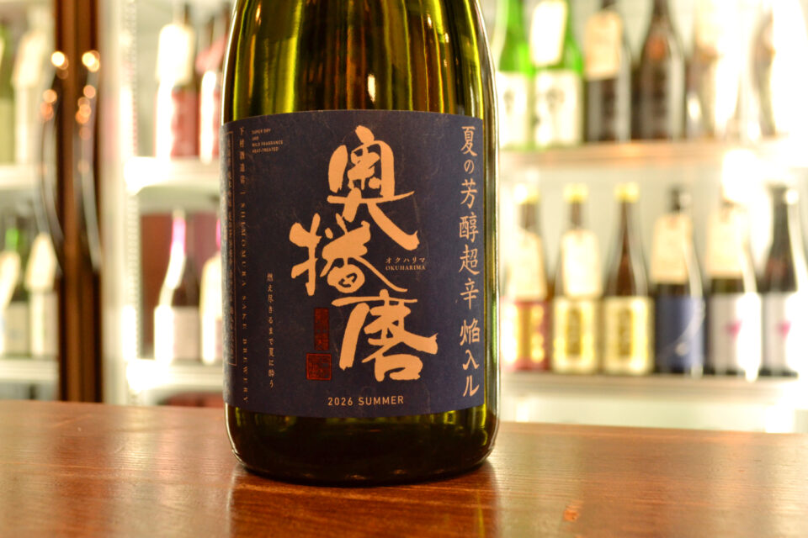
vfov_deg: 34.2
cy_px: 269
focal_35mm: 39
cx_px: 404
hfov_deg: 49.6
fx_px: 875
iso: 1600
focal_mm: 26
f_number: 5.6
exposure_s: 1/60
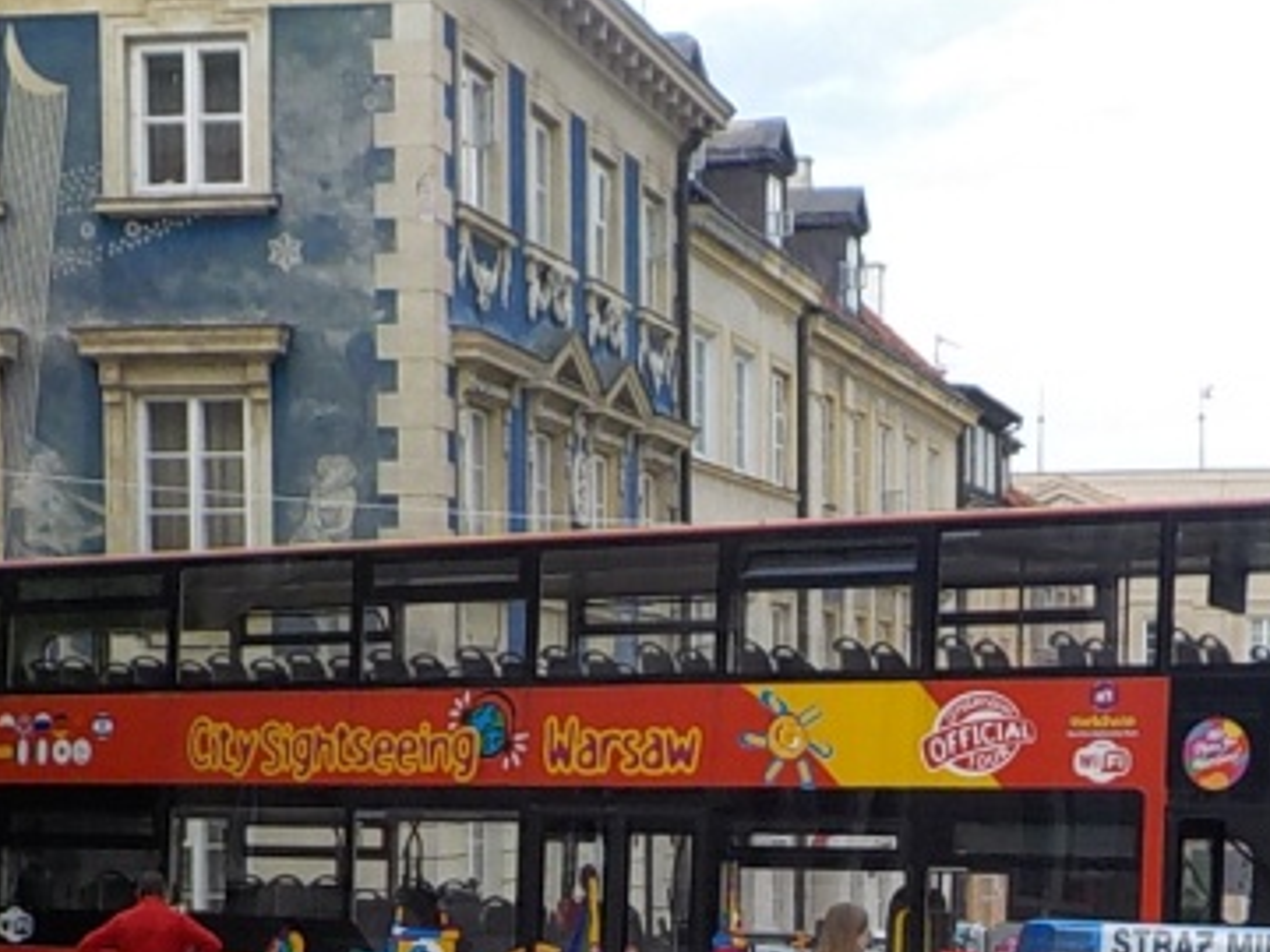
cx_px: 766
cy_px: 911
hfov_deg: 25.9
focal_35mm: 75
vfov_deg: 19.2
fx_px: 2752
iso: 125
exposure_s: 1/200
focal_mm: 4.1
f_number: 3.3
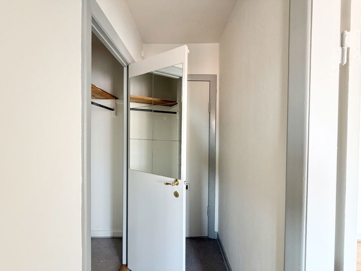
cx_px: 180
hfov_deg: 102.1
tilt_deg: -0.4
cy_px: 136
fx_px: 146
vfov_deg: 85.7
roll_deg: -0.2
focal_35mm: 14
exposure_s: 1/50
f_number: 2.2
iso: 200
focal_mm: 2.22
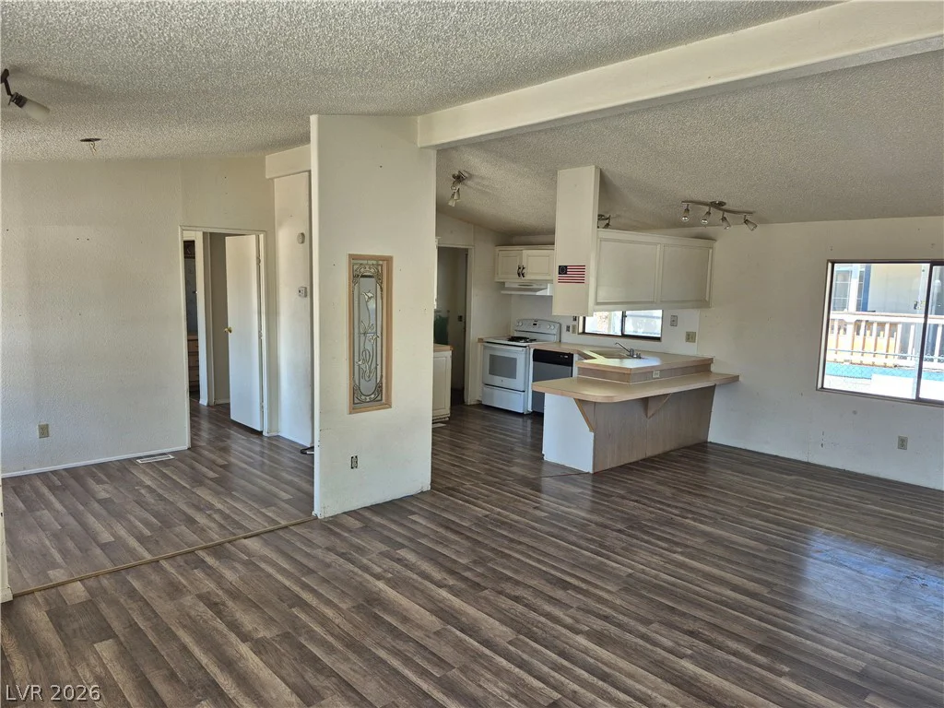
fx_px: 627
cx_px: 472
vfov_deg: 58.9
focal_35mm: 23
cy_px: 354
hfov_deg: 73.9
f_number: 1.8
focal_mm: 5.4
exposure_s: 1/180
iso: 50
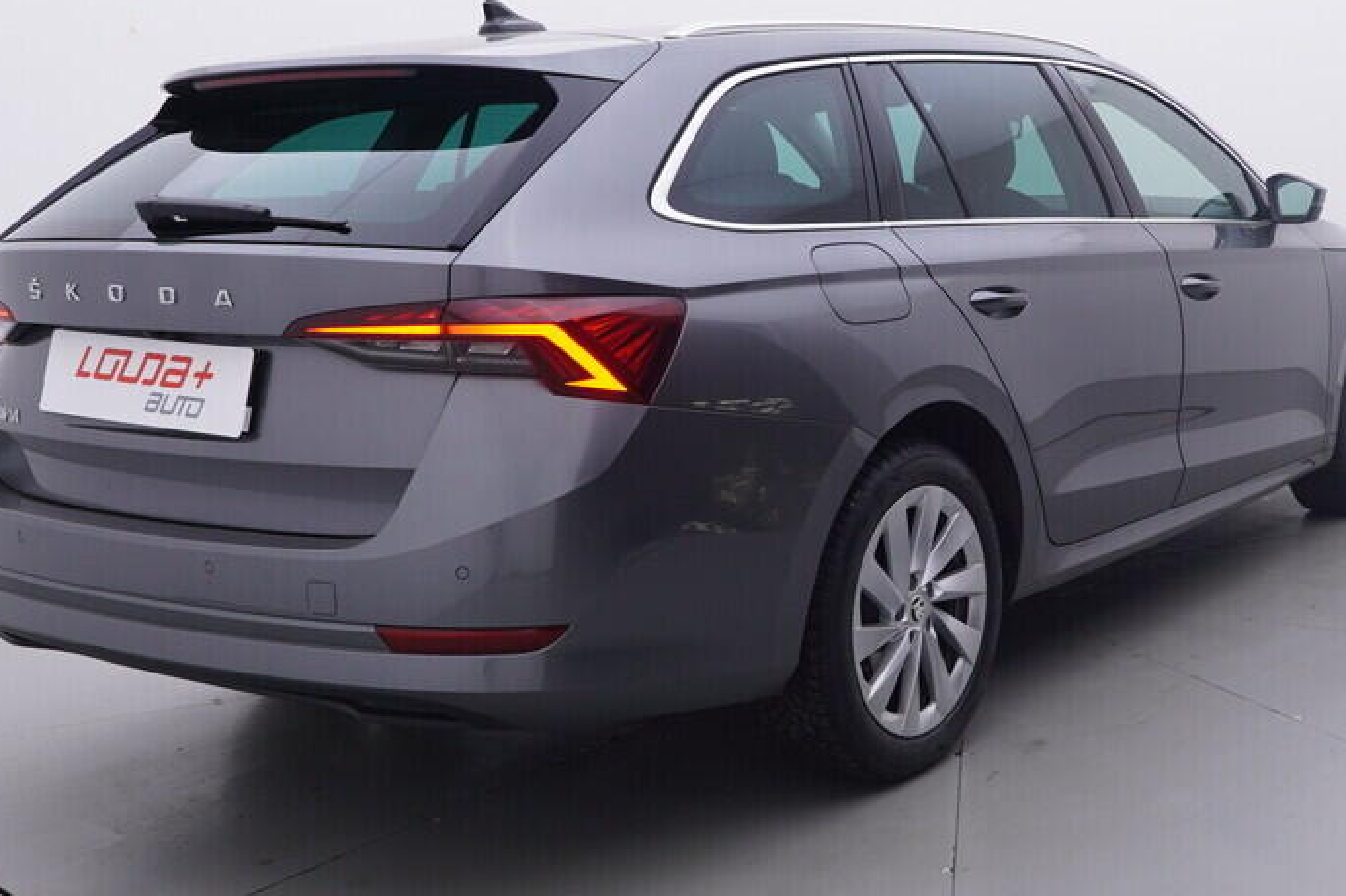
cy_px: 351
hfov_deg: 40.9
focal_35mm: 47
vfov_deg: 28.5
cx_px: 971
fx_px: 1758
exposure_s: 1/80
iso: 200
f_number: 5
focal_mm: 15
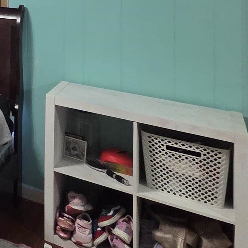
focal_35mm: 52
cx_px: -214
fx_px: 421
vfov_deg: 28.2
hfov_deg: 20.7
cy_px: -57
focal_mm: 2.2
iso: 320
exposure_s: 1/60
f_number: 2.2
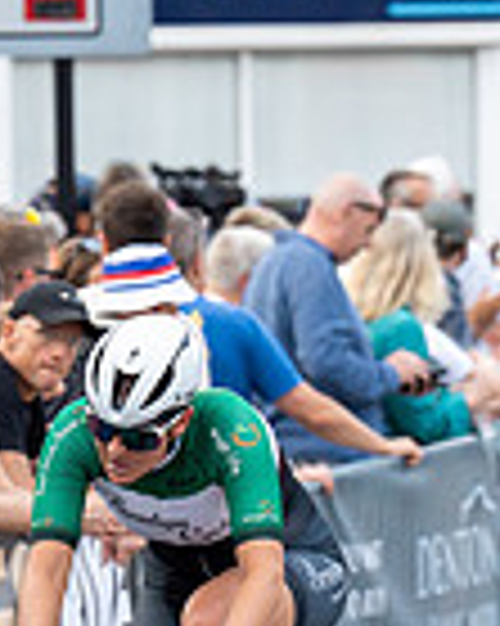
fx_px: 9629
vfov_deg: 3.7
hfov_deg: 3.0
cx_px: 162
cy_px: 453
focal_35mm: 520
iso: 500
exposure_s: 1/1000
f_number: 3.5
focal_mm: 133
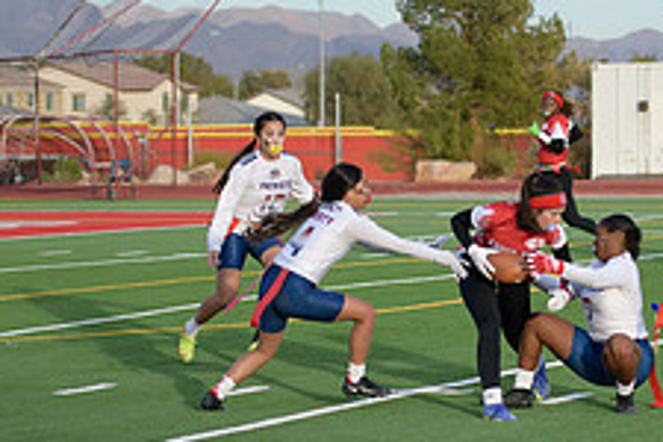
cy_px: 284
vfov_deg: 7.1
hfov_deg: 10.6
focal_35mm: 193
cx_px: 525
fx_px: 3554
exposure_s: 1/4000
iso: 640
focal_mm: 75
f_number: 2.8
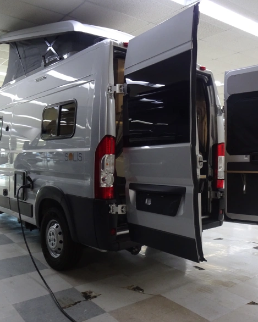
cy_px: 163
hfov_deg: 45.8
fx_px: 305
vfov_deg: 55.7
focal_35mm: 32
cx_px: 125
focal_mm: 4.1
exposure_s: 1/30
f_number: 3.5
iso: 250
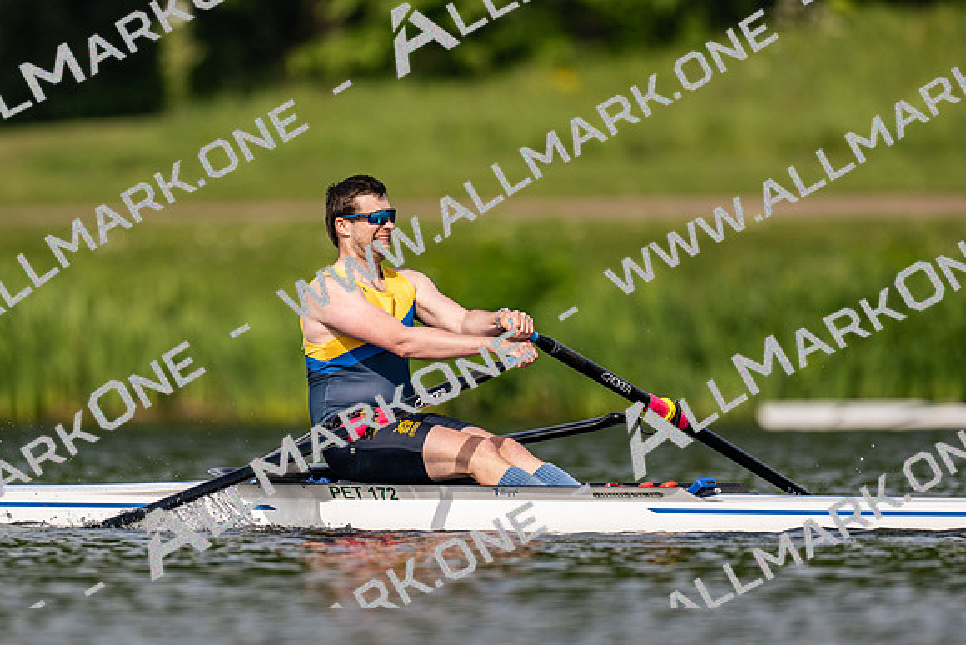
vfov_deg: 1.5
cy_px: 322
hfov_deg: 2.3
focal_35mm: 900
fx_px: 24167
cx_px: 483
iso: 220
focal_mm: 600
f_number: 4
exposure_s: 1/2500
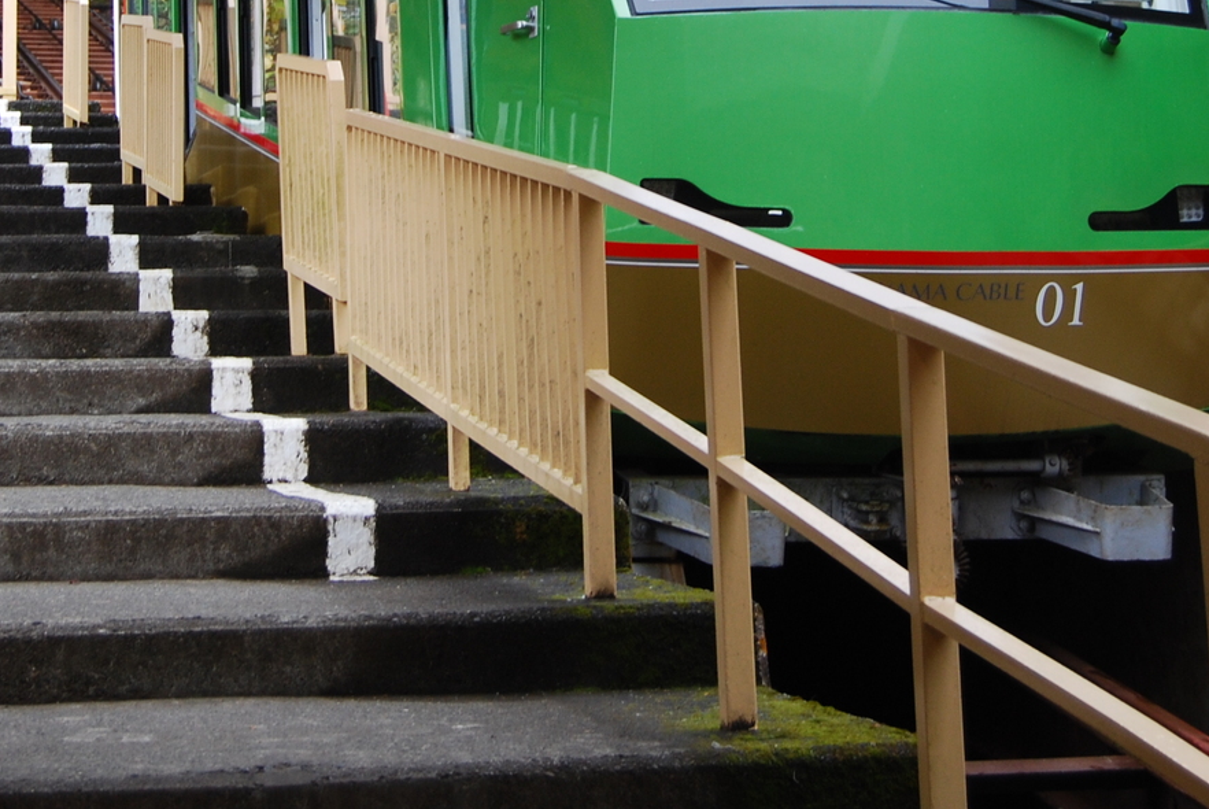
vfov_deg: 13.2
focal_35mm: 102
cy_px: -64
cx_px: 535
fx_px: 3429
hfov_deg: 20.0
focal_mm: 30
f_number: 4.2
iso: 200
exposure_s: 1/80
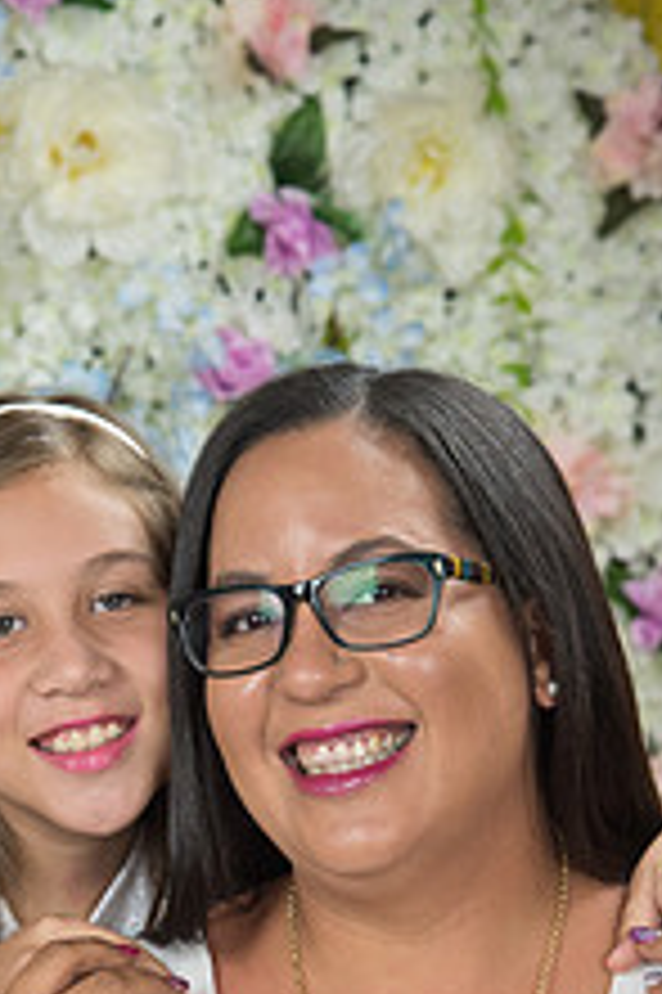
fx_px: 4779
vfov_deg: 11.8
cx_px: 162
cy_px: 882
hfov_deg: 7.9
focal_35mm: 173
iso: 1250
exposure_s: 1/125
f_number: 5
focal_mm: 85
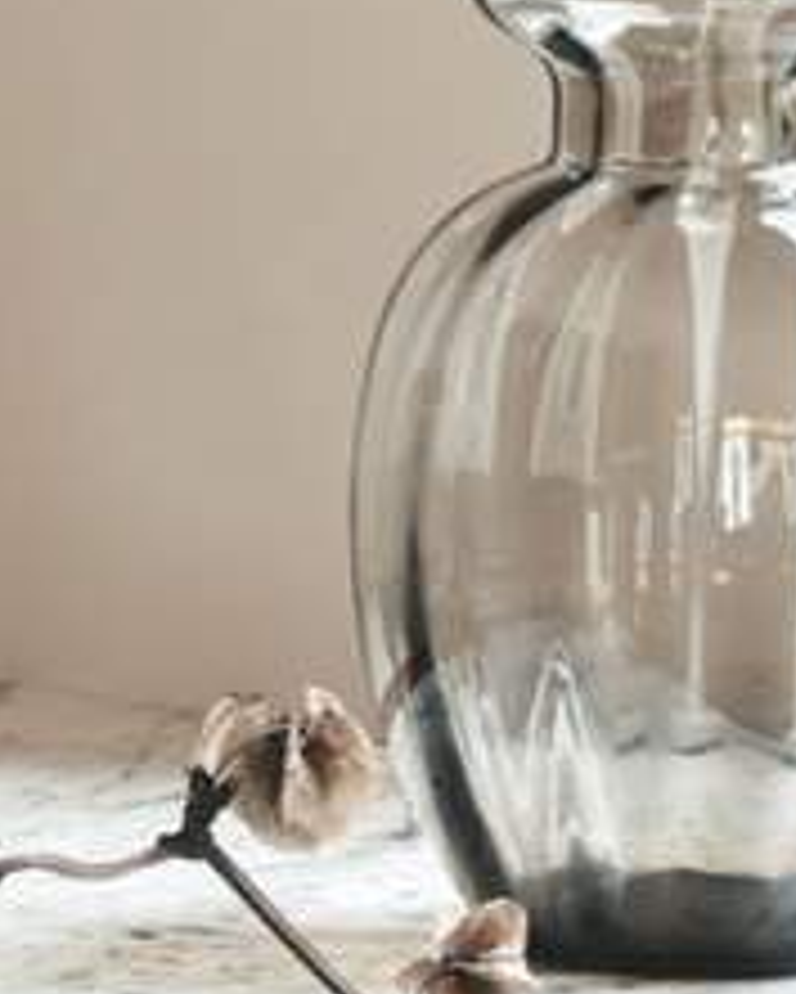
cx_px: -607
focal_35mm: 411
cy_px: -265
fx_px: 12095
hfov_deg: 3.7
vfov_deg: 4.7
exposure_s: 1/15
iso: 100
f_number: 7.1
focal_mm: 70
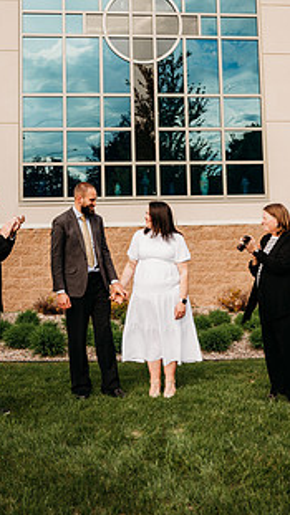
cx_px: 134
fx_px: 642
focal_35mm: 47
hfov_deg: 25.4
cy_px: 174
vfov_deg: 43.1
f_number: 2.8
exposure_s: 1/1600
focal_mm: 31
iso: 200
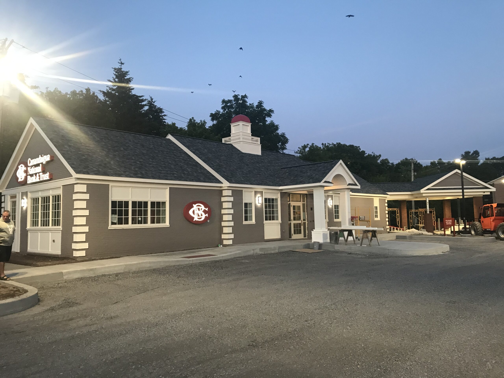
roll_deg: +1.9
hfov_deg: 63.4
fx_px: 408
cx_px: 252
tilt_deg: +5.3
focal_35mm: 28
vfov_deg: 49.7
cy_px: 189
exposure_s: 1/17
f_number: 1.8
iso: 40
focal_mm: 3.99
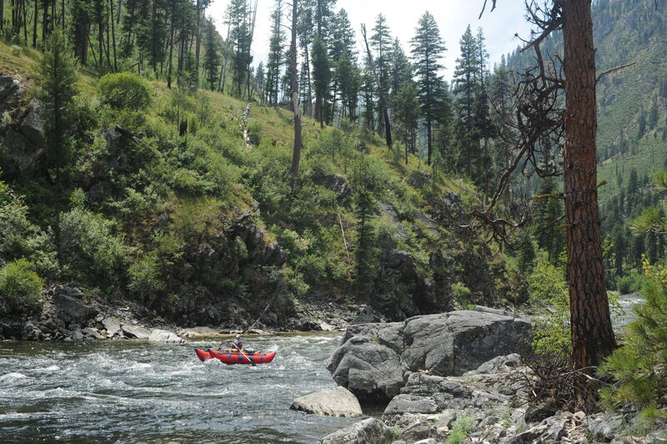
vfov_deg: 26.9
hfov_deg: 39.6
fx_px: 926
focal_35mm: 50
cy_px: 222
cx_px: 334
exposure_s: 1/320
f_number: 7.1
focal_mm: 50
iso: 200
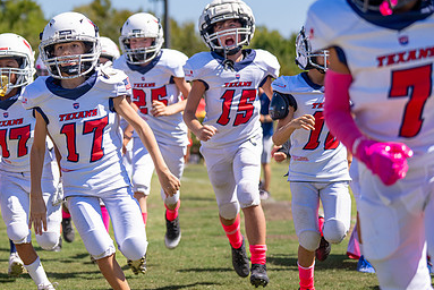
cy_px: 105
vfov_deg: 11.2
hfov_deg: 16.5
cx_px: 85
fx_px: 1484
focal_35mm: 123
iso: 160
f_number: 2.8
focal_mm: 70
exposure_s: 1/2000
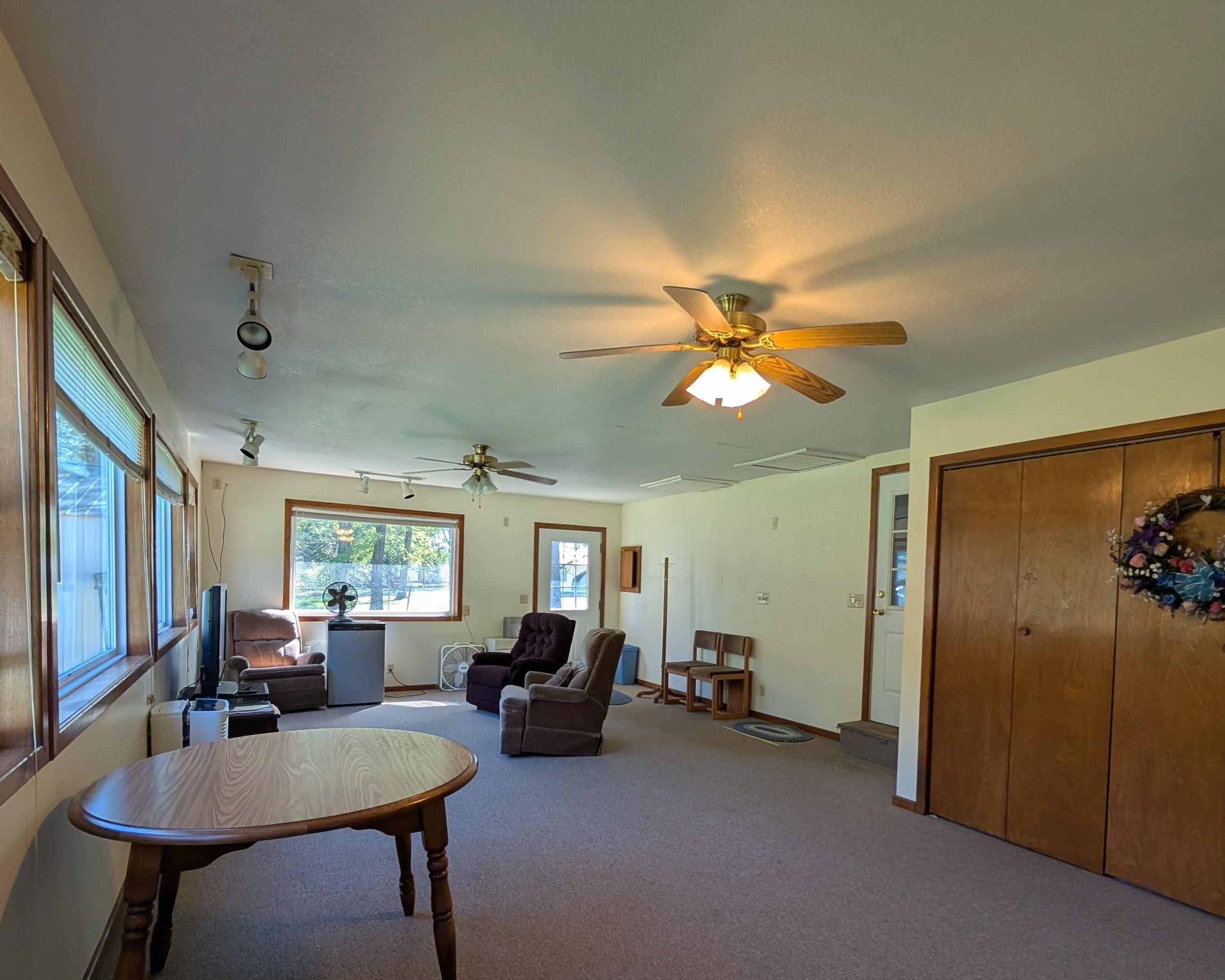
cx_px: 641
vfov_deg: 79.4
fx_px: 580
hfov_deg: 93.0
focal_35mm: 16
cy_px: 590
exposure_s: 1/131
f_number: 1.7
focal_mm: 2.02
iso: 48
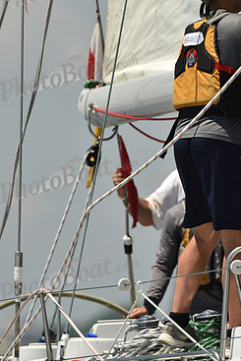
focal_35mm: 948
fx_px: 9510
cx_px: 189
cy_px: 113
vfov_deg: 2.2
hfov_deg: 1.5
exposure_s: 1/1600
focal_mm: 600
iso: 320
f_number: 9
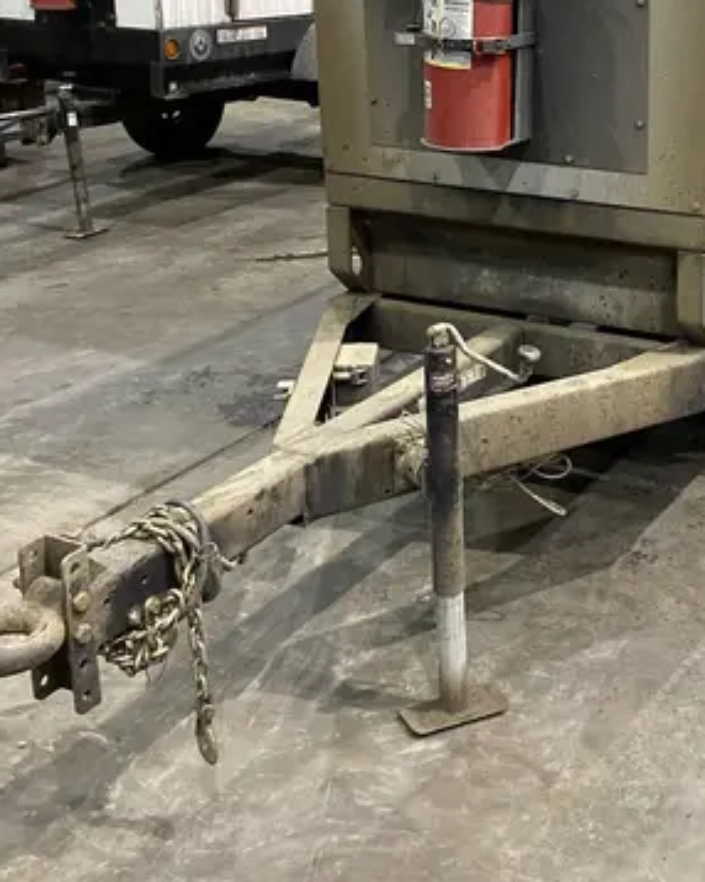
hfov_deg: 28.2
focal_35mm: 52
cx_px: 606
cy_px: 253
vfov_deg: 35.4
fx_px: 1357
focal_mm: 4.25
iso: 500
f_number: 1.8
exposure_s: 1/60
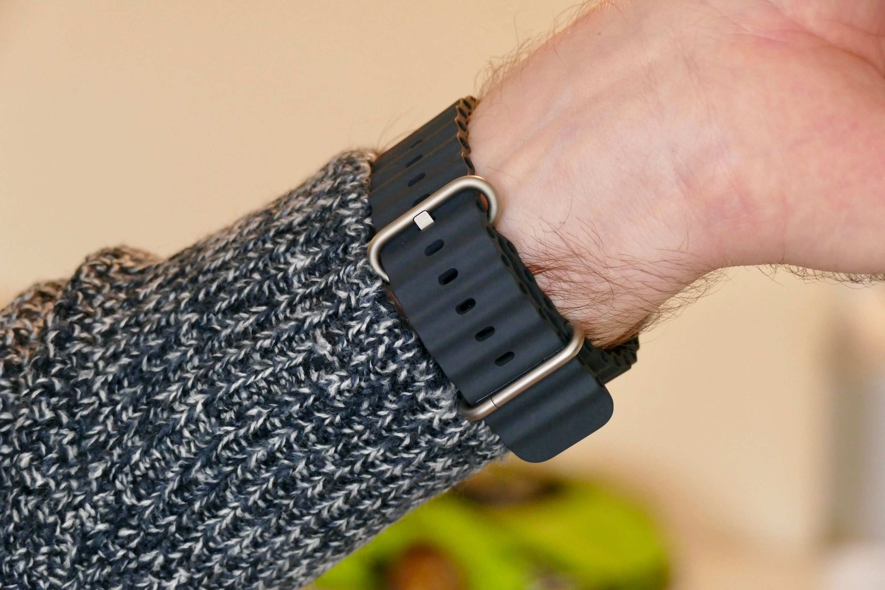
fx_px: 3196
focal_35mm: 130
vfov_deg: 10.5
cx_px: 442
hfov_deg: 15.8
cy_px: 295
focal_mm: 47.46
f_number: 3.9
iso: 1600
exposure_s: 1/60
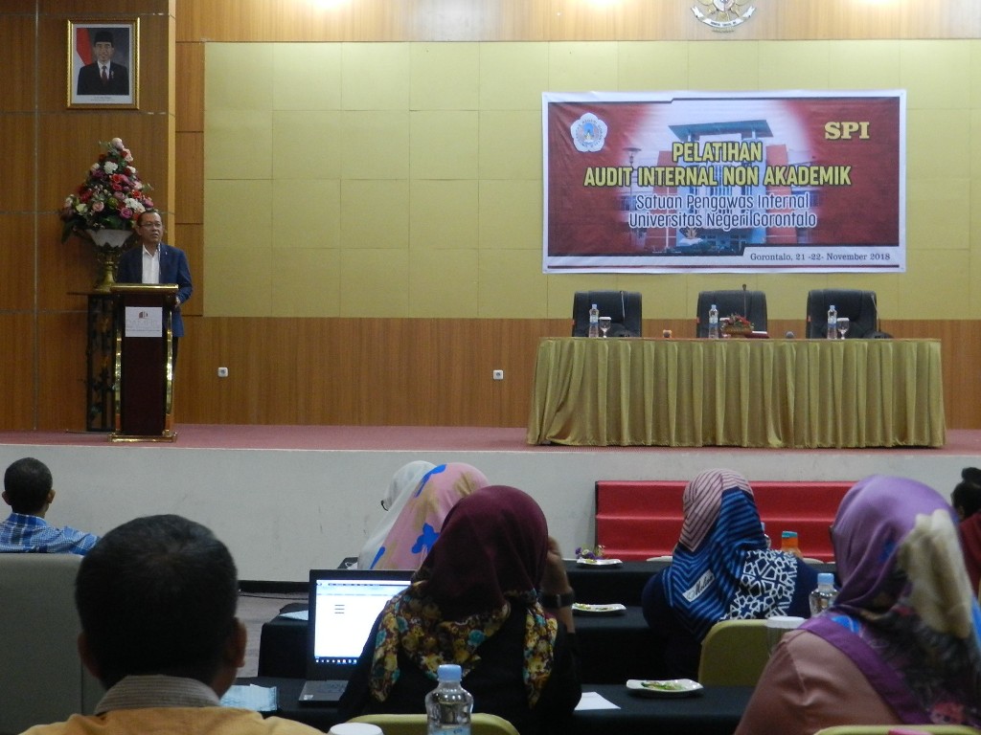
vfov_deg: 21.6
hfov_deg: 28.6
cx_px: 490
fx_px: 1927
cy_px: 368
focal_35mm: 68
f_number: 4.7
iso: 800
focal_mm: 12.1
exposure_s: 1/20
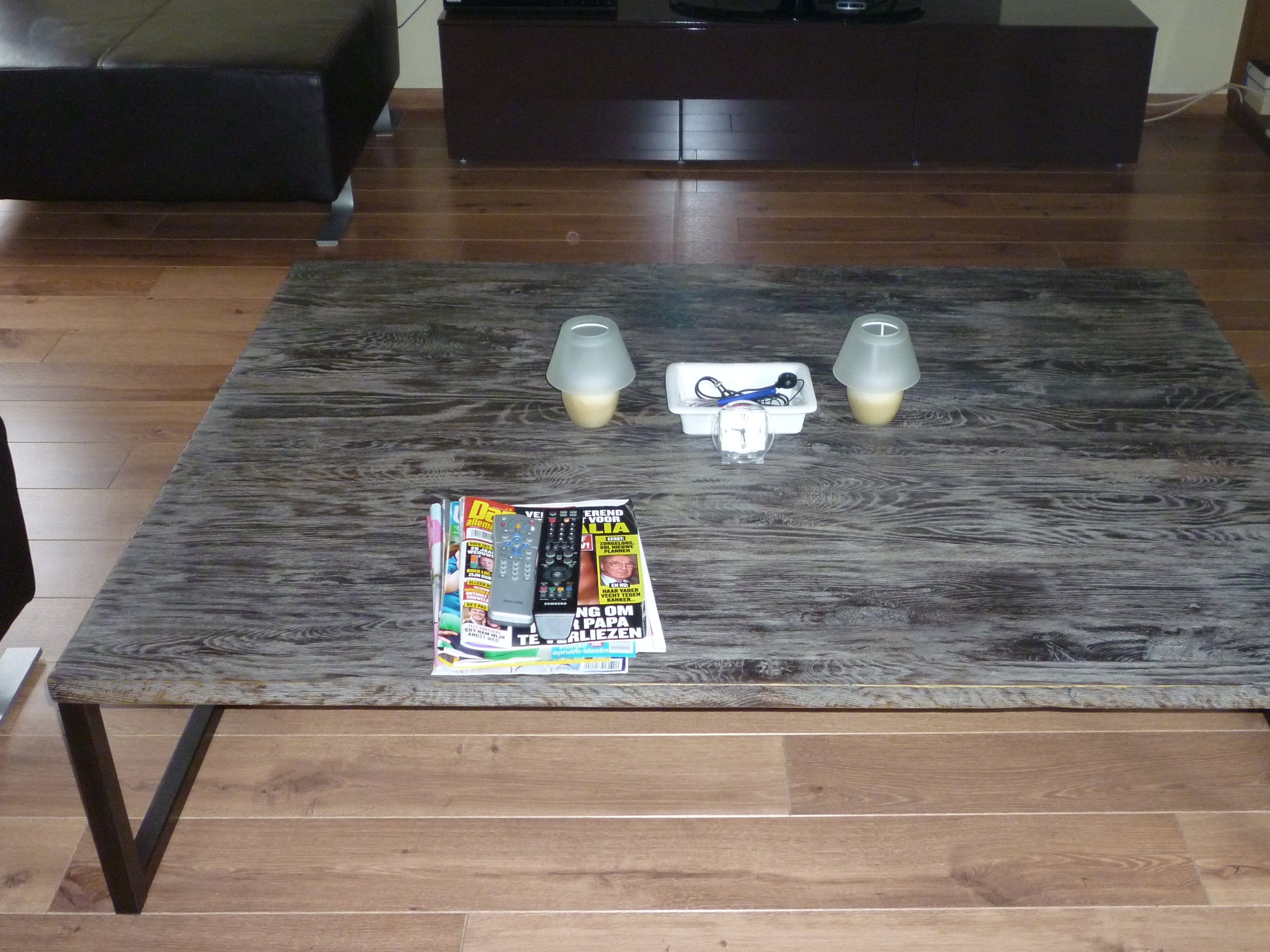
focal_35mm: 40
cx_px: 752
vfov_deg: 36.0
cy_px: 458
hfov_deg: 46.6
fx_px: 1468
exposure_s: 1/30
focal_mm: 5.8
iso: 320
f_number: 3.5
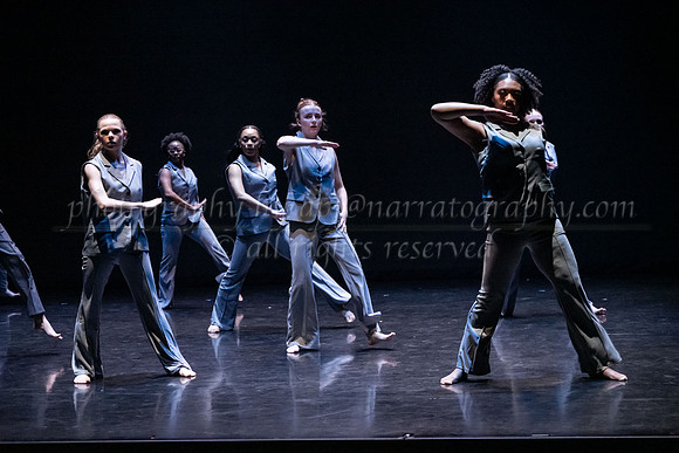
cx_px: 340
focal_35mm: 75
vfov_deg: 18.2
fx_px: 1415
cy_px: 226
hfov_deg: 27.0
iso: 6400
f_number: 4
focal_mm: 75
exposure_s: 1/400
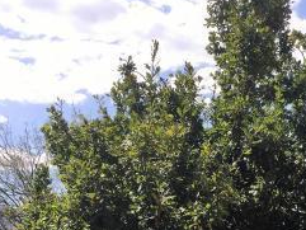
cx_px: 253
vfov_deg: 17.9
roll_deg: -2.2
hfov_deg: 24.8
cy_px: 297
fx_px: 681
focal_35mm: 77
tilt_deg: +1.3
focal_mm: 4.15
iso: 32
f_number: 2.2
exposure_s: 1/1883
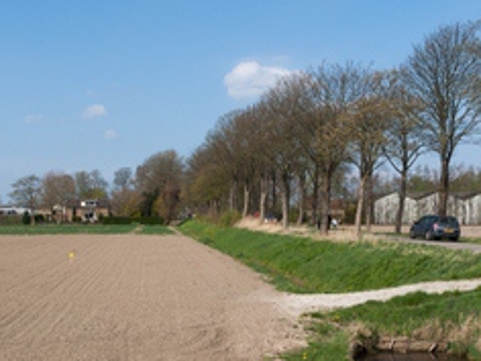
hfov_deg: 34.9
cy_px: 221
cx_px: 210
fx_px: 764
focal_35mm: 55
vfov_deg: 26.5
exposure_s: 1/200
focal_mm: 18
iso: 100
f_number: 10
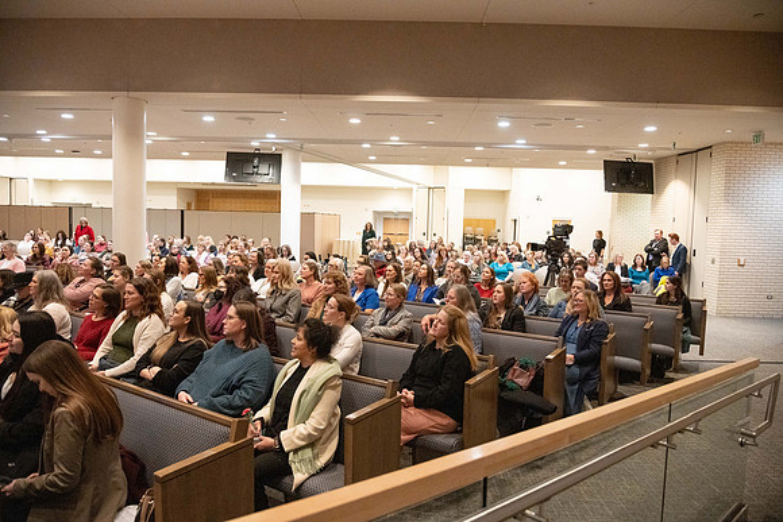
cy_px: 261
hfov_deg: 73.7
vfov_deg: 53.2
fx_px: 522
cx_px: 392
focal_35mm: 24
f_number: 4
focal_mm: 24
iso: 2000
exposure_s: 1/400
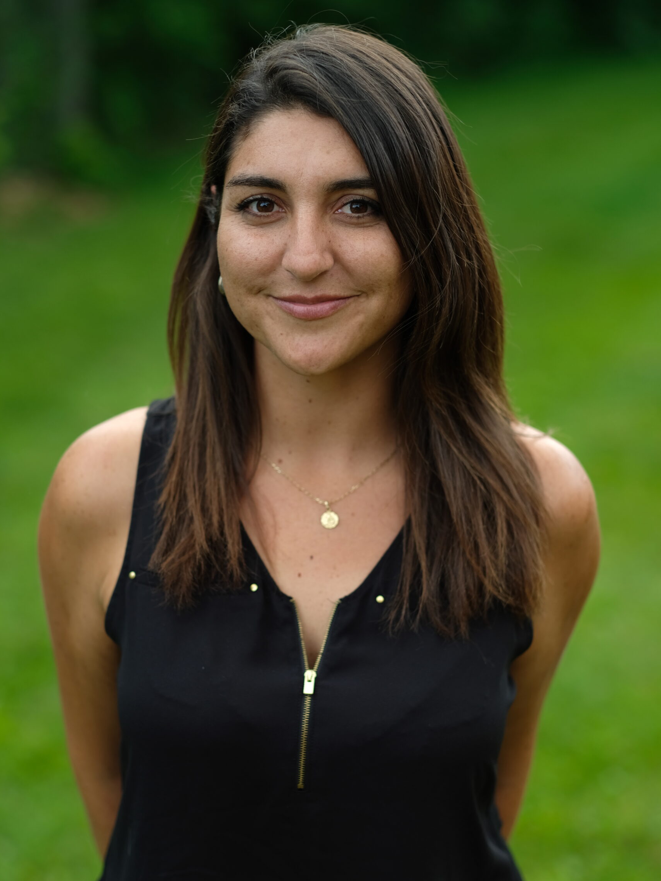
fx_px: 2317
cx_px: 330
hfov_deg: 16.2
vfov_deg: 21.5
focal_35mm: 91
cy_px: 450
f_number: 1.8
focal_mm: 56
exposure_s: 1/500
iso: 100
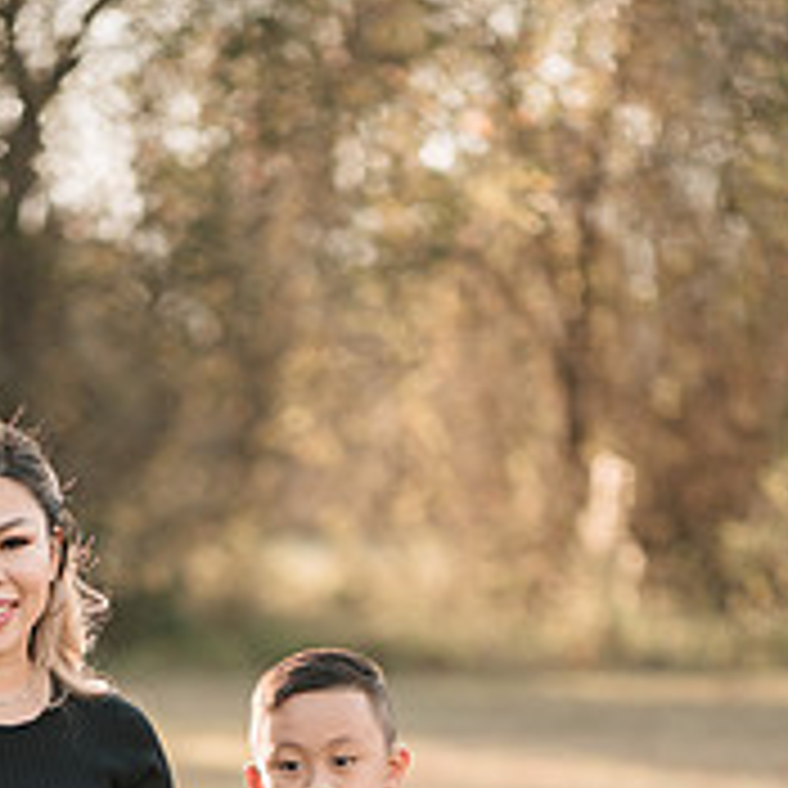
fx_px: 4790
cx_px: 194
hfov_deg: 9.4
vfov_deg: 9.3
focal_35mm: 186
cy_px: 964
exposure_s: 1/400
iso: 80
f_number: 1.8
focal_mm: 85
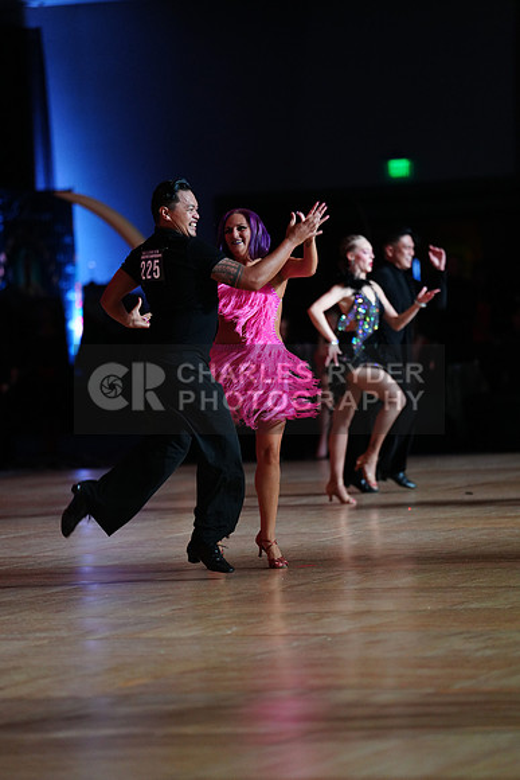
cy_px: 390
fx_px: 4330
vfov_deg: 10.3
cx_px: 260
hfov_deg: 6.9
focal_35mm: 200
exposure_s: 1/320
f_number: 2.8
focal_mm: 200
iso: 2000
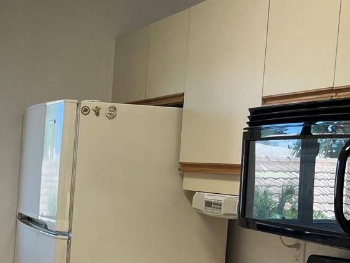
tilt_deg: -4.0
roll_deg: -3.0
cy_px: 201
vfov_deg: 19.8
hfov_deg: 24.9
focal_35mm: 74
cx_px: -12
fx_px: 749
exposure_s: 1/121
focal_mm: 5.7
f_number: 1.5
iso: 32
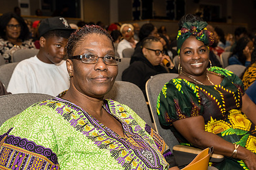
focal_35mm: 52
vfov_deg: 25.9
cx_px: 138
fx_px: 370
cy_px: 102
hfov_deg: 38.2
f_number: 4.5
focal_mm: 33.1
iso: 500
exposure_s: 1/250
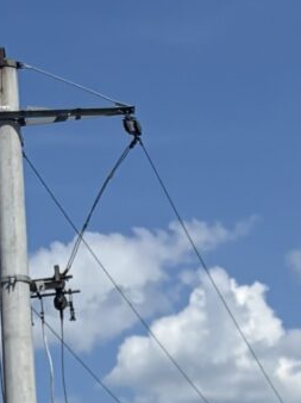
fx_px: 2287
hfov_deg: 7.5
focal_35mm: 197
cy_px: 1265
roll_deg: +3.2
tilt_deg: -9.7
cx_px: 83
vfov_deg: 8.3
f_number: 1.6
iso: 50
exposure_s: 1/5952
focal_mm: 5.96
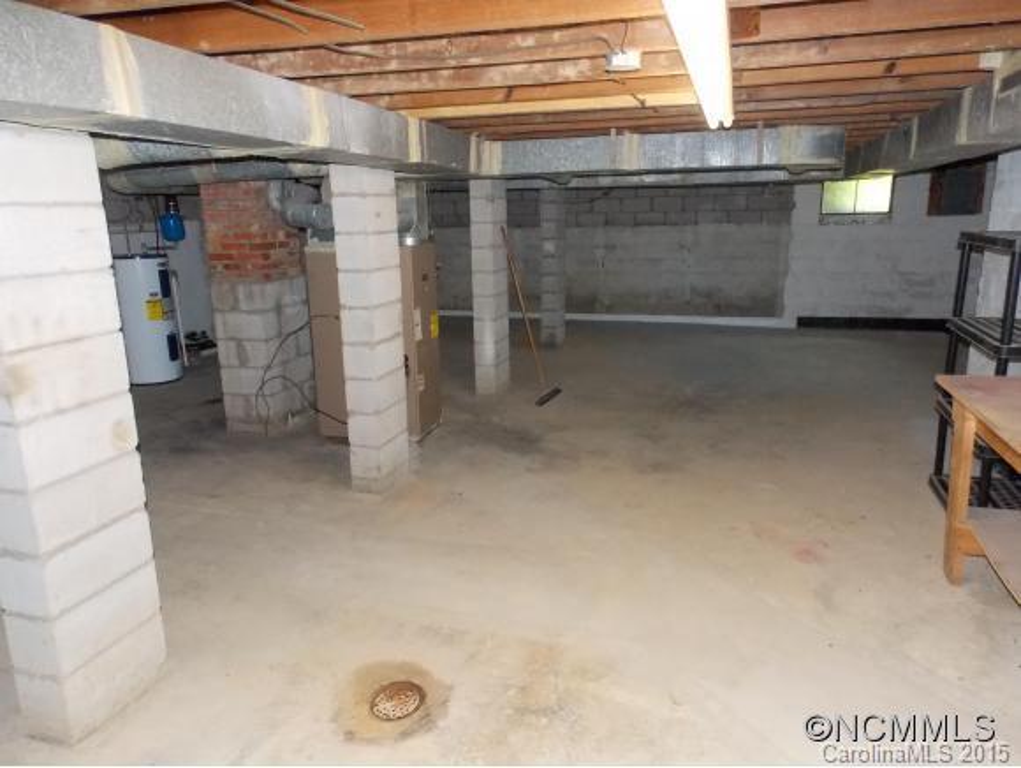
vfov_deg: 56.9
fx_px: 708
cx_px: 510
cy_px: 384
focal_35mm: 24
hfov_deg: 71.6
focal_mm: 4.3
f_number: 3.1
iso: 500
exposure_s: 1/30
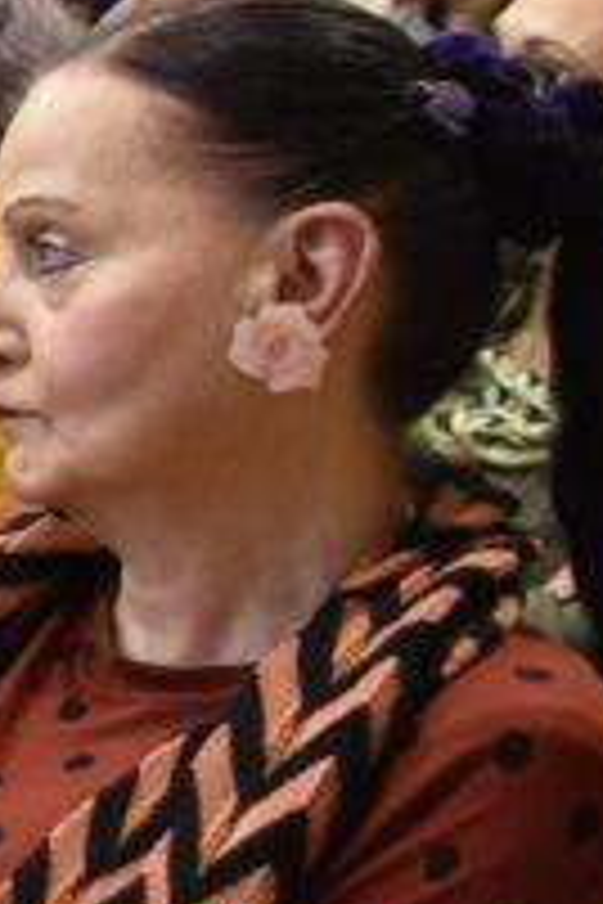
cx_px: -1562
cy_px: 495
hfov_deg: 7.3
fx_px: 3844
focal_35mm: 153
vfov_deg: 13.4
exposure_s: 1/50
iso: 1600
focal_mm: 20
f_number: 3.5
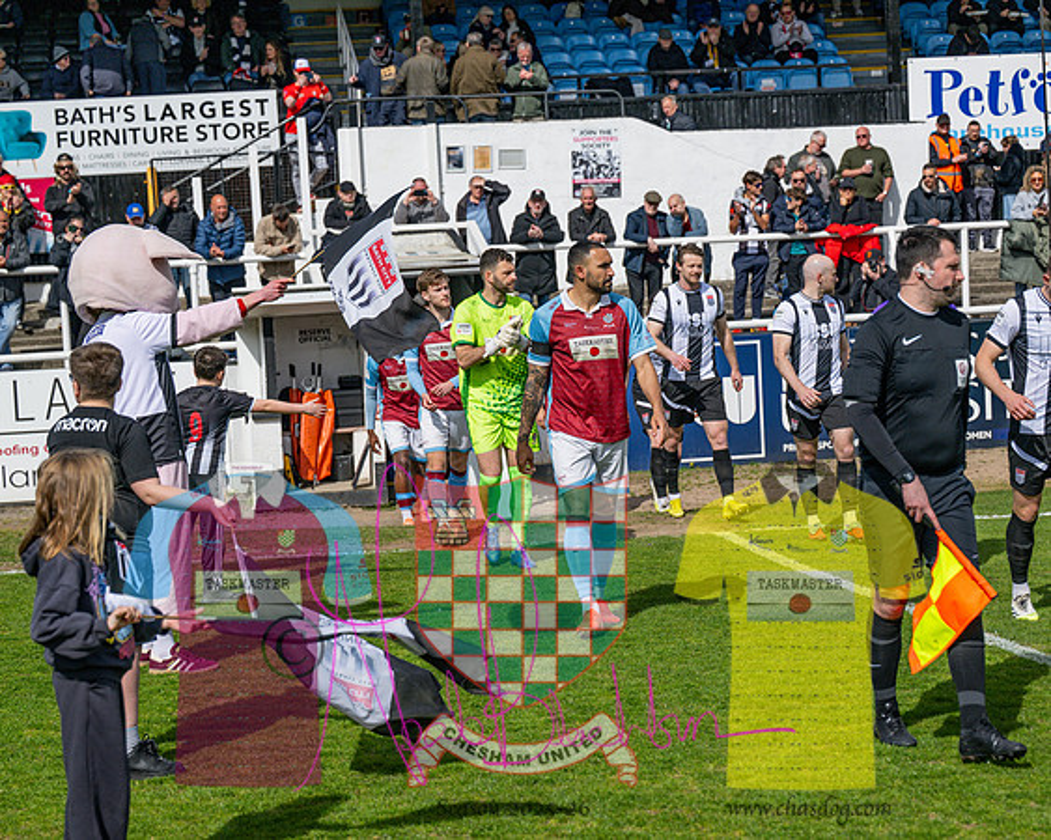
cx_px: 526
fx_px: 2453
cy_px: 420
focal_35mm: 79
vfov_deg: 19.4
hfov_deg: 24.2
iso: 200
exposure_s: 1/6400
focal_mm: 70
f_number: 4
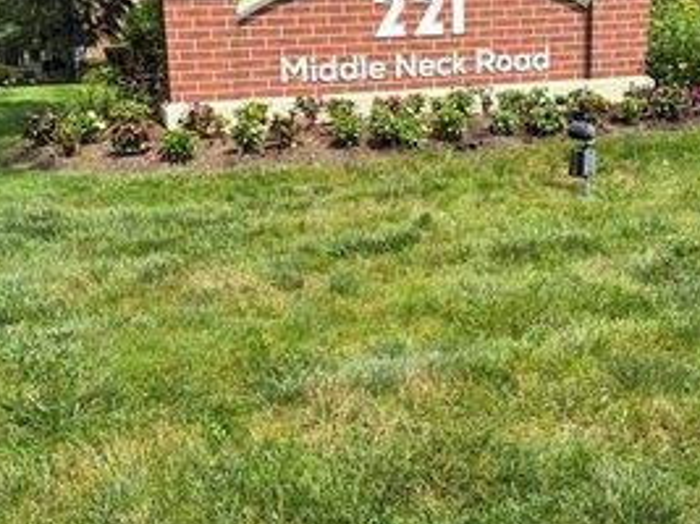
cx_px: 343
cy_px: 190
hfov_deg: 42.1
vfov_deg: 32.0
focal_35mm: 45
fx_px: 910
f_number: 1.78
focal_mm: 6.76
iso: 80
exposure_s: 1/1812
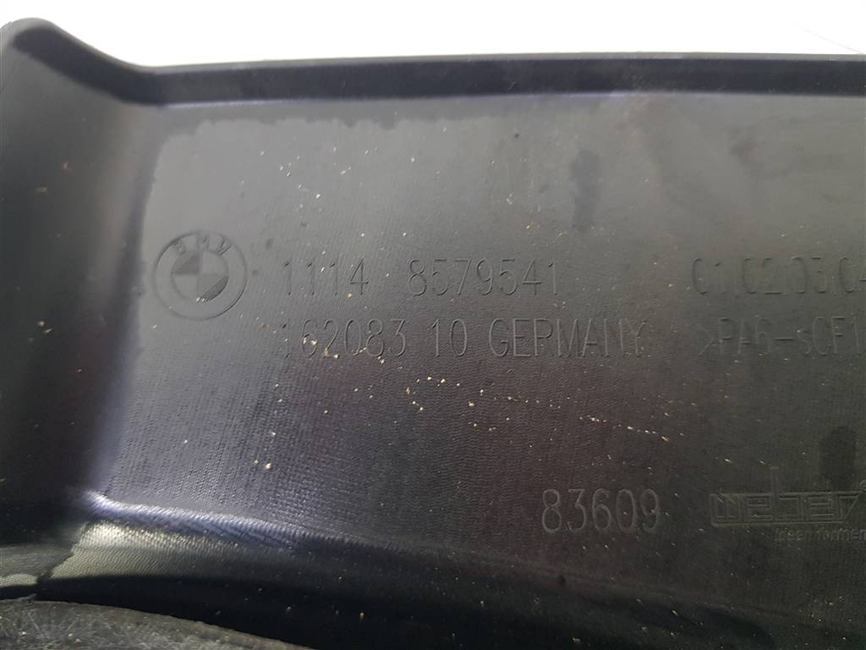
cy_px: 325
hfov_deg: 67.3
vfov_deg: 53.1
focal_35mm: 26
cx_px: 433
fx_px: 650
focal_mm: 4.2
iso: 160
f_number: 1.7
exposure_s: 1/33
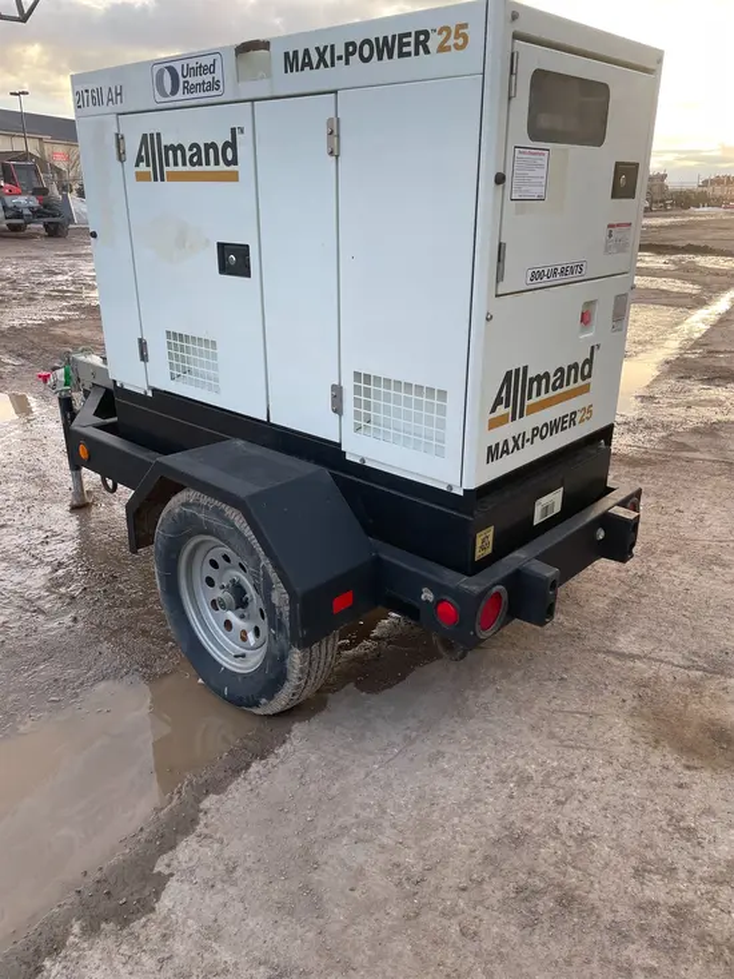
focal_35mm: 26
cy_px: 490
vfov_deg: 67.3
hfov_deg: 53.1
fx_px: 735
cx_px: 367
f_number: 1.6
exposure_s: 1/243
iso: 40
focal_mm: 4.2
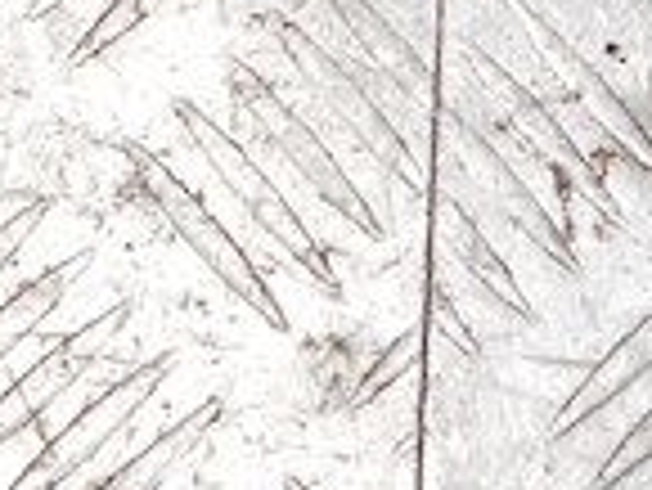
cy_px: -463
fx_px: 3412
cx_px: 126
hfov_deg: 10.9
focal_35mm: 181
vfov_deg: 7.9
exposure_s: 1/30
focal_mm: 6.72
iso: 80
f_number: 3.1
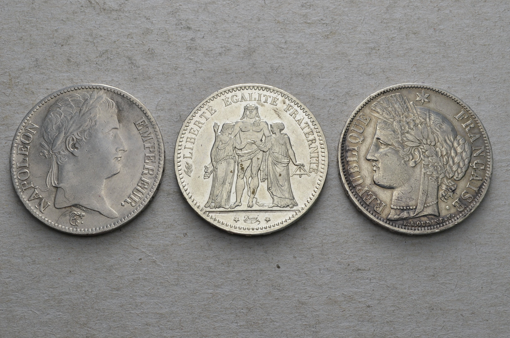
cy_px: 169
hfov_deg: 36.9
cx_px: 255
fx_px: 763
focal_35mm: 54
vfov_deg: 25.0
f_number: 14
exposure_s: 1/200
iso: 400
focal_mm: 36
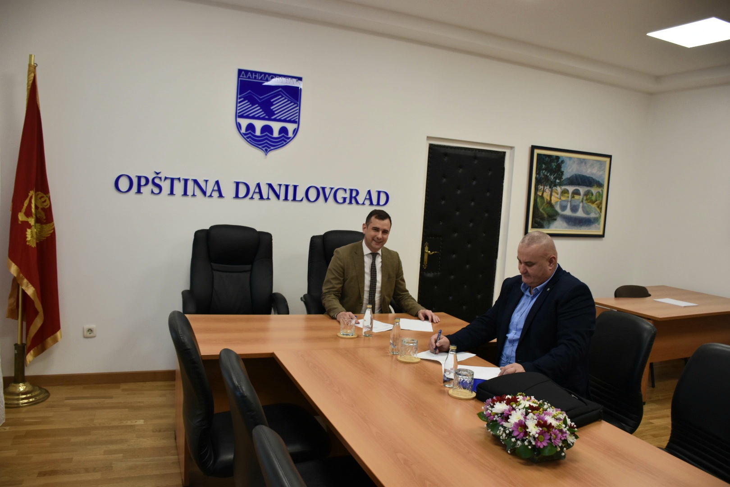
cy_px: 244
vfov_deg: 47.9
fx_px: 547
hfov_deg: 67.4
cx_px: 365
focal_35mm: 27
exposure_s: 1/60.2
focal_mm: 18
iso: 400
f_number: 4
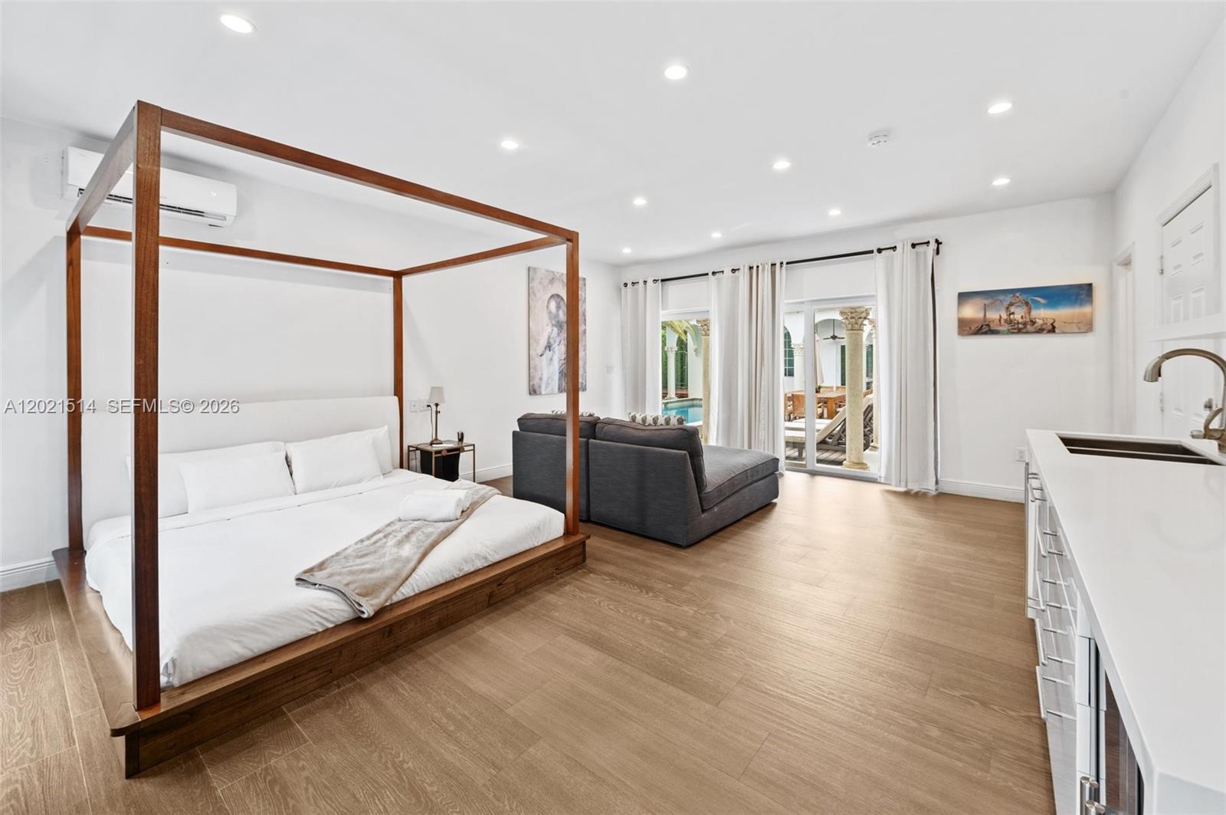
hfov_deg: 104.3
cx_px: 613
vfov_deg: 81.1
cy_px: 408
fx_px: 476
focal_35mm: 14
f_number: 8
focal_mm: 14
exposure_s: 1/2.5
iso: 200
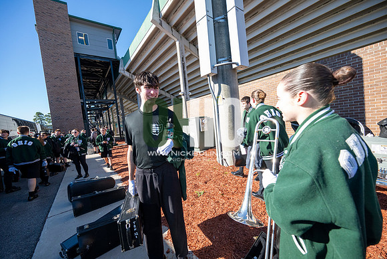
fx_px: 151
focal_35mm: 14
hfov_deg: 104.2
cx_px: 194
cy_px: 130
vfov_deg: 81.2
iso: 1250
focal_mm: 14
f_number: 5
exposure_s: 1/2000
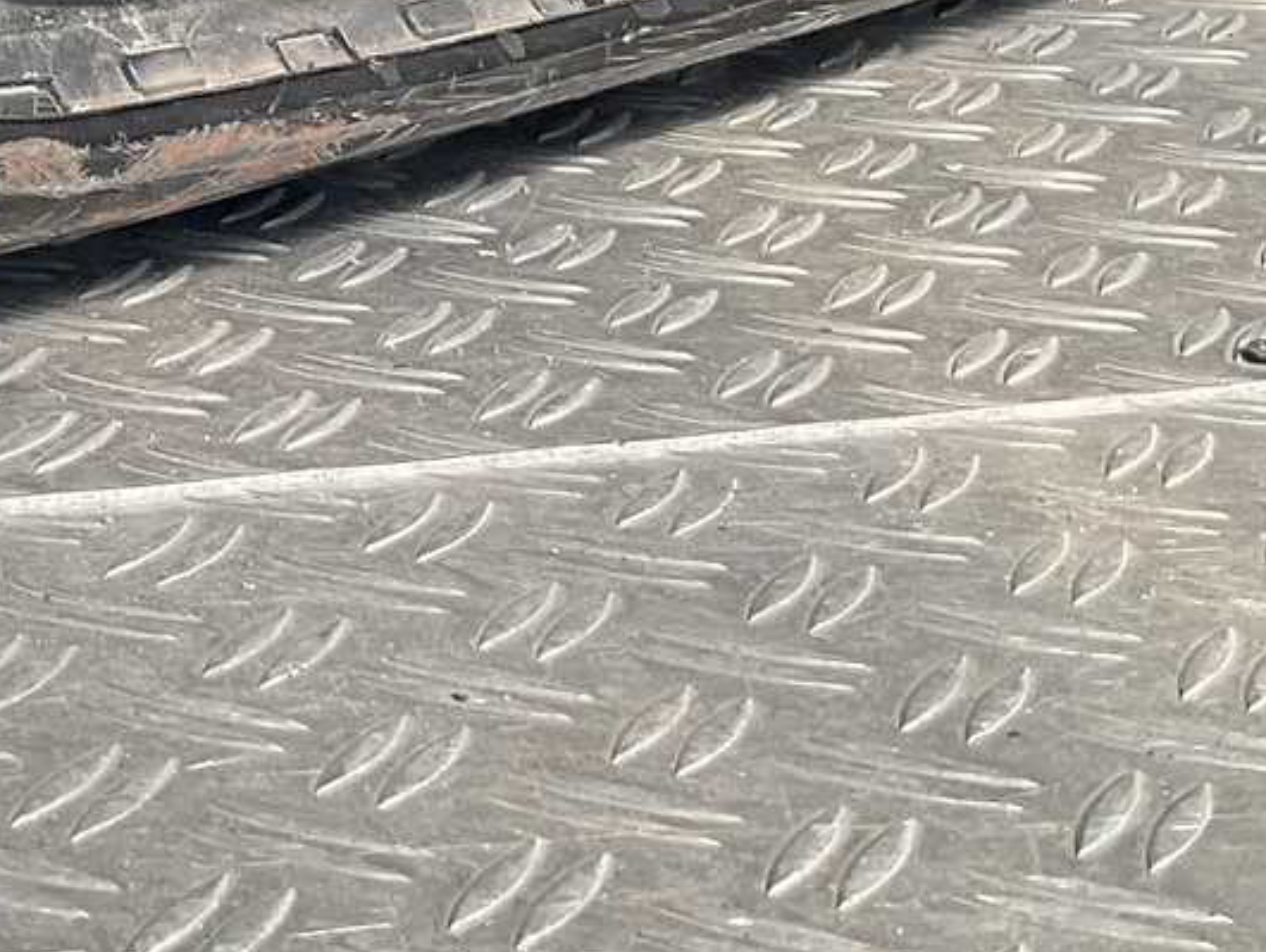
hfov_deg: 16.6
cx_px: -484
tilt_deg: -6.4
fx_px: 4026
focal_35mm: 110
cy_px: -439
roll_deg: +1.5
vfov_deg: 12.8
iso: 16
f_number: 1.8
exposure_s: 1/184
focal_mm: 3
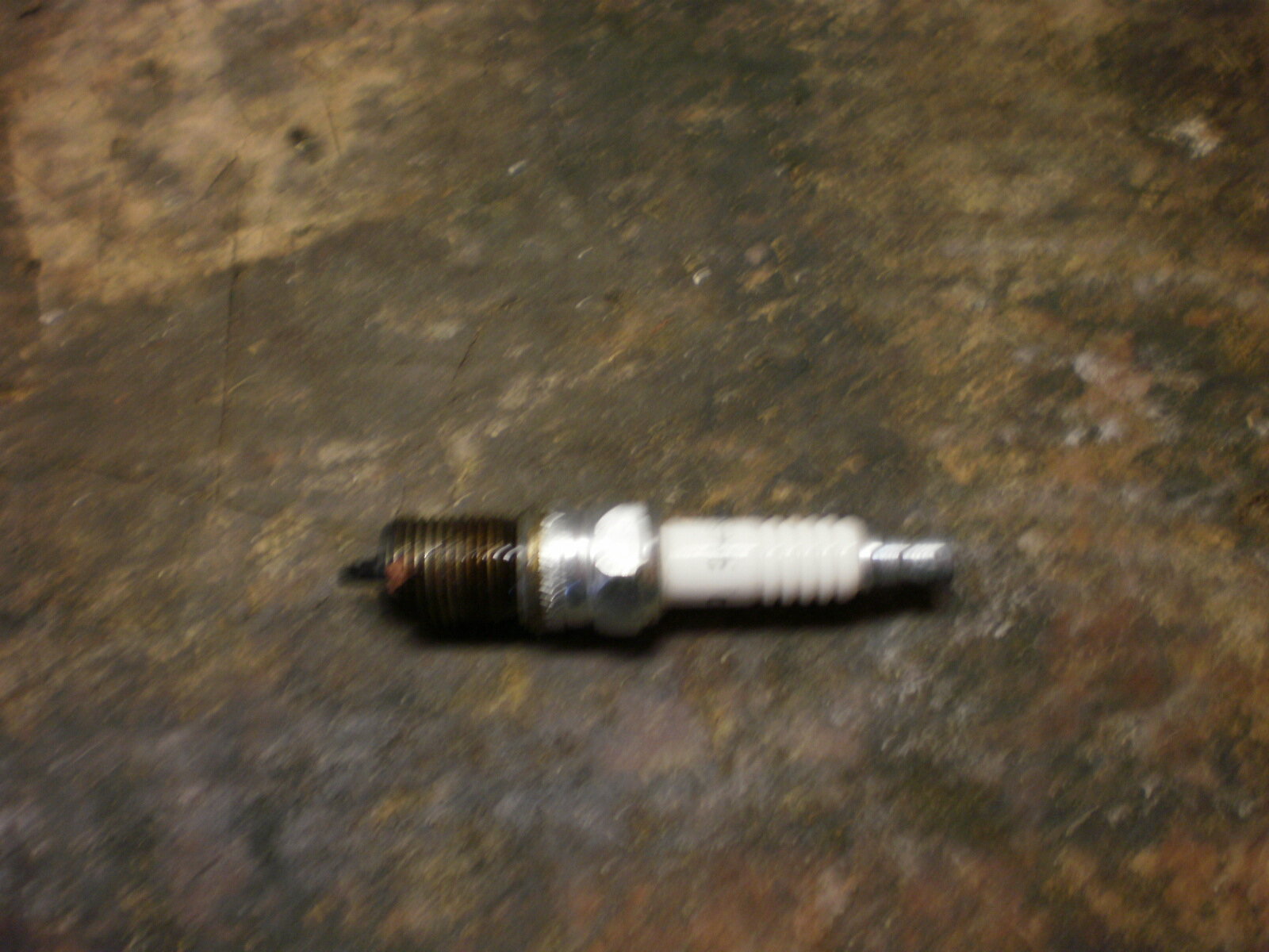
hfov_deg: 51.4
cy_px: 476
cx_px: 634
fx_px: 1320
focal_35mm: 36
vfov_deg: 39.7
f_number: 3.1
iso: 125
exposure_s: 1/6
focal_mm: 6.3
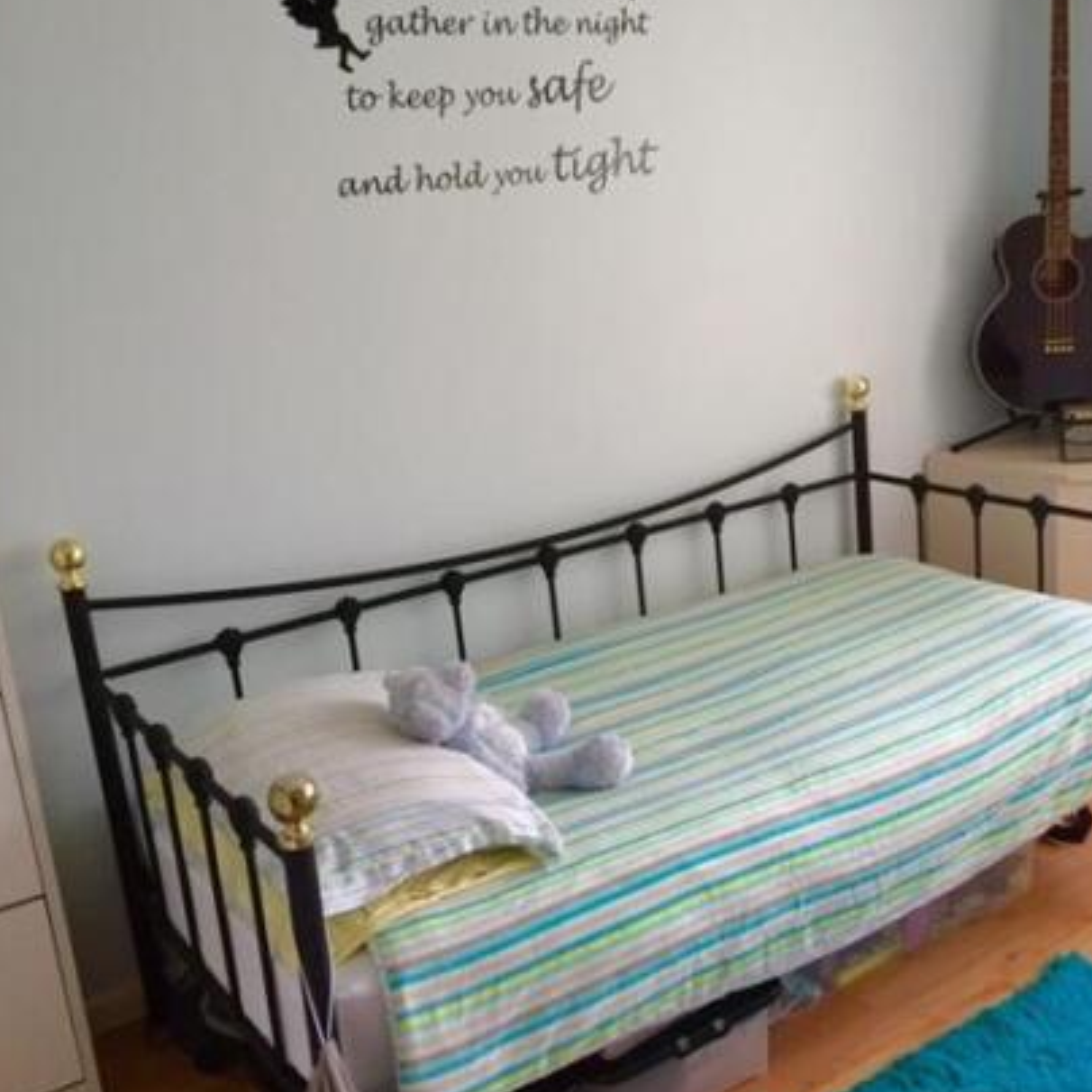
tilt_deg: -14.1
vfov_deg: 44.9
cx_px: 669
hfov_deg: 44.6
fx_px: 1321
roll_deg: +3.4
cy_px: 547
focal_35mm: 37
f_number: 2.2
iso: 64
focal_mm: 4.15
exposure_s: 1/33
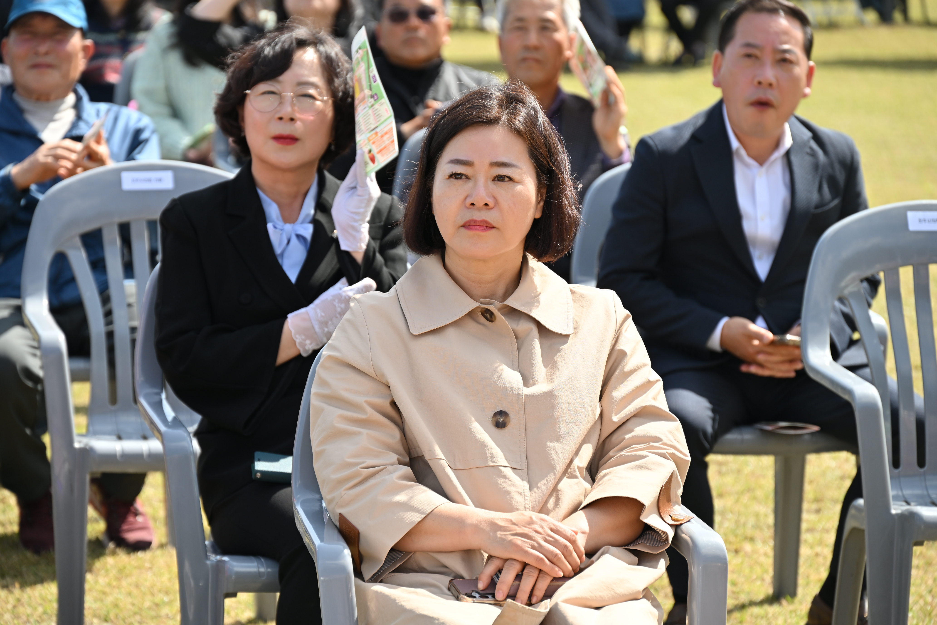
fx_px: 4034
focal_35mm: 155
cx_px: 468
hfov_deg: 13.2
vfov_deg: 8.9
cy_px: 312
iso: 125
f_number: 6.3
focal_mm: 155
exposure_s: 1/250
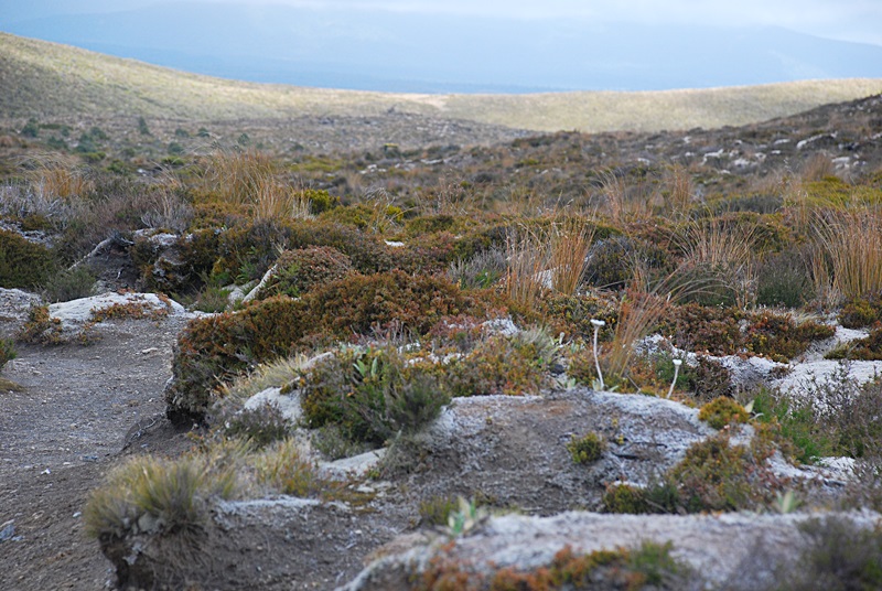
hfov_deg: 15.2
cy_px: 296
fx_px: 3312
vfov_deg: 10.2
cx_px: 441
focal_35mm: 135
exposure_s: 1/500
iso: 400
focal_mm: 90
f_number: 5.6
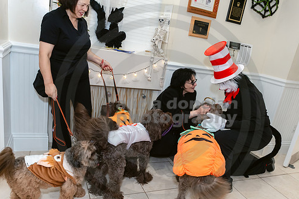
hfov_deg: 65.4
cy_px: 110
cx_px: 158
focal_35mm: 28
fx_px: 233
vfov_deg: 46.4
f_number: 9
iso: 2500
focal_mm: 24
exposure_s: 1/60
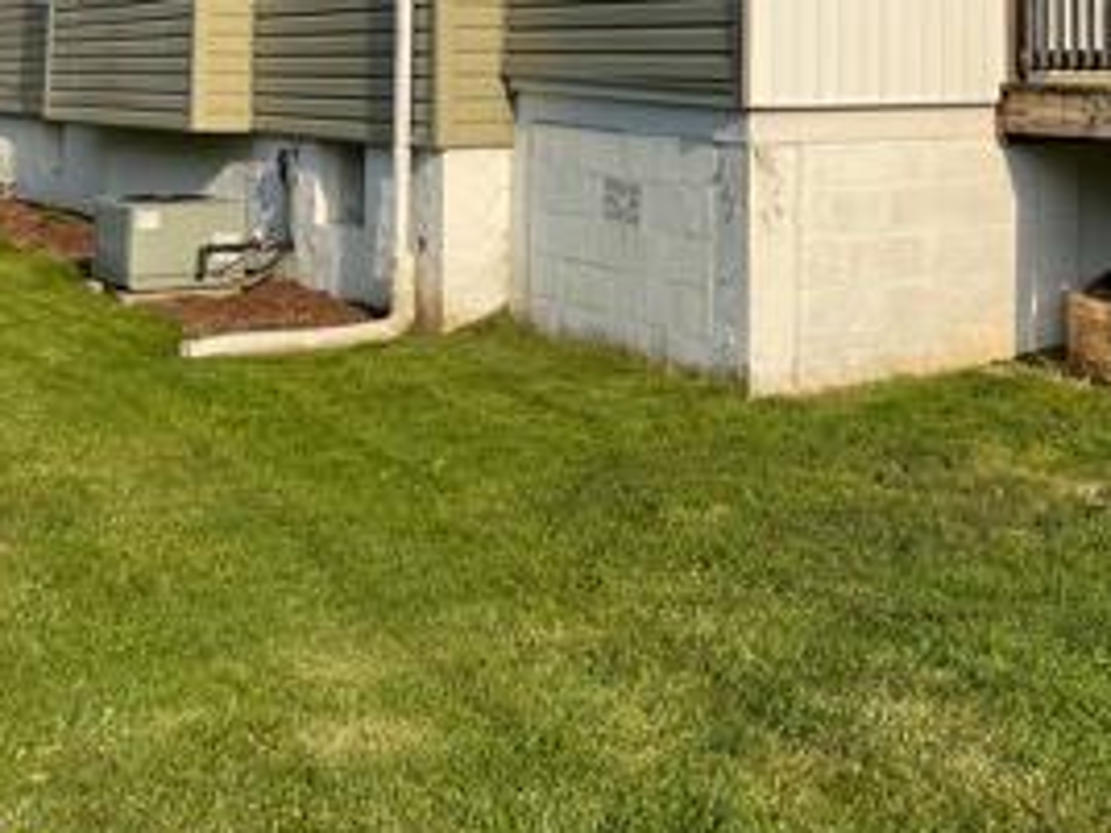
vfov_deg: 22.5
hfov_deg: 29.6
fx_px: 1990
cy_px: -41
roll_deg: +1.1
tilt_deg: +5.2
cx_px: 1045
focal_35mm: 62
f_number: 1.6
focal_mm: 5.1
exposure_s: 1/3448
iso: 32
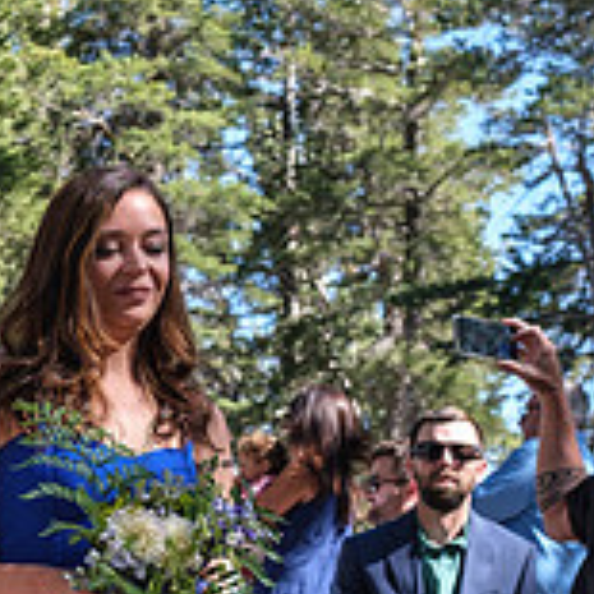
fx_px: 1670
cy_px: 569
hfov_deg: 18.8
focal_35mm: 86
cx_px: -169
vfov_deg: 19.7
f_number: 2.8
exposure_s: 1/900
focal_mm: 18
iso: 250
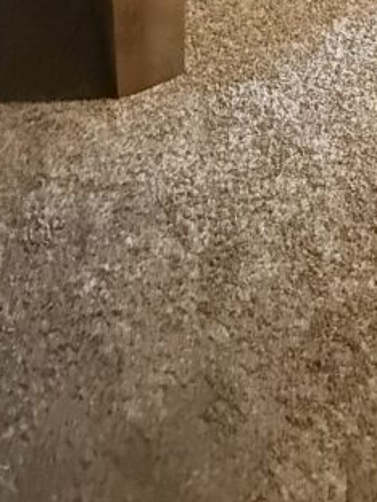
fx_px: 668
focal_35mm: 46
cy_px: -293
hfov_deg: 30.1
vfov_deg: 26.3
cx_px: 345
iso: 1250
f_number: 2.2
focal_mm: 2.22
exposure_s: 1/60
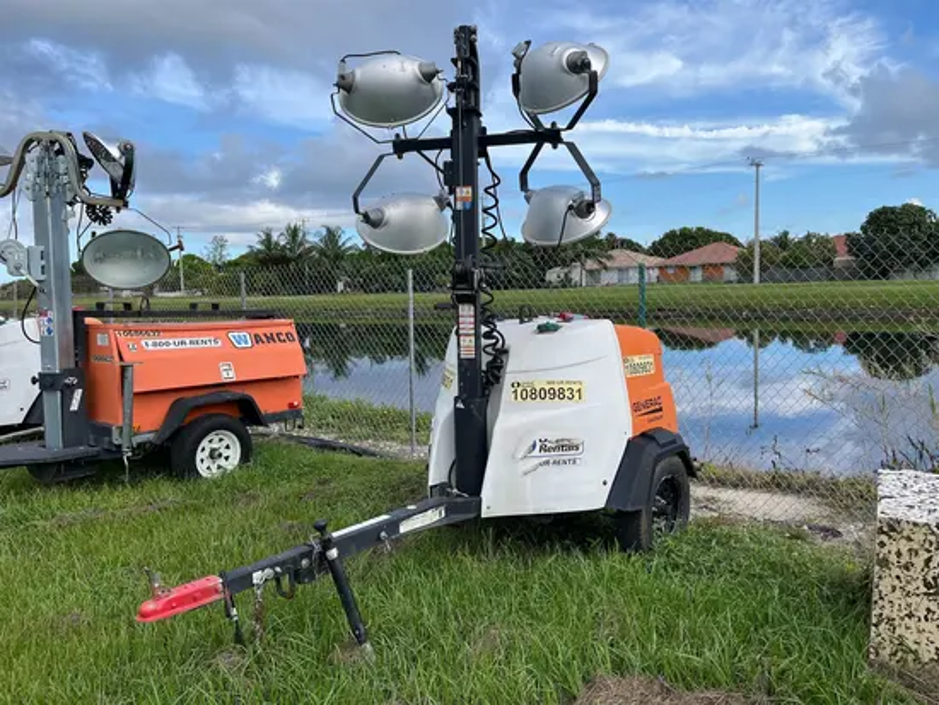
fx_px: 706
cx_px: 470
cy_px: 352
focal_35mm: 26
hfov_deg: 67.3
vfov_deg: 53.1
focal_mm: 5.1
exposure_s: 1/1890
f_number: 1.6
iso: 50
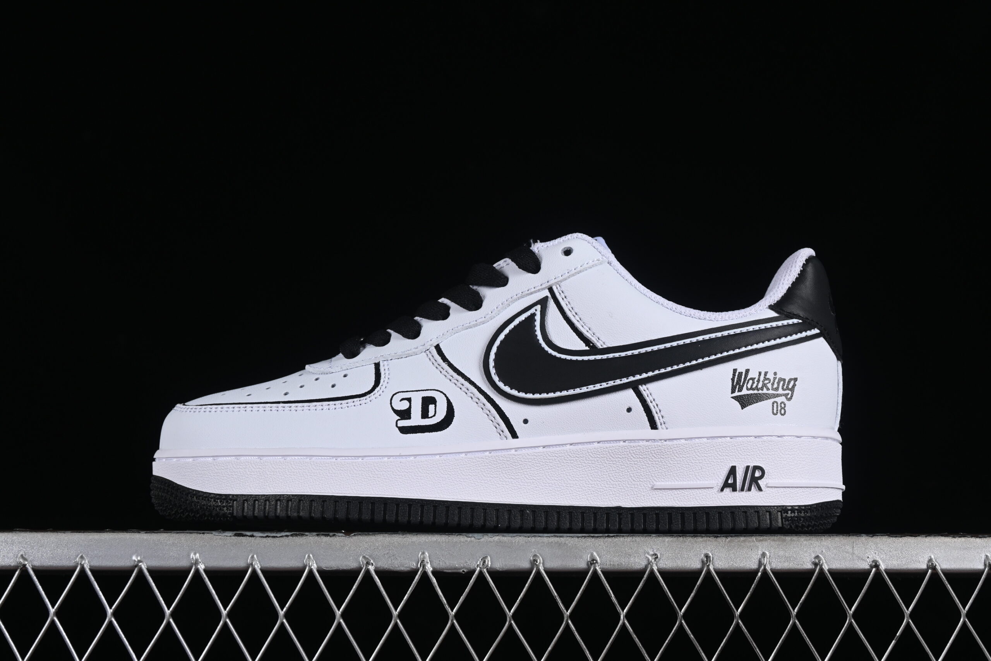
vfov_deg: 18.2
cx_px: 496
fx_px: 2065
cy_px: 330
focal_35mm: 75
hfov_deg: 27.0
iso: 160
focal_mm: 50
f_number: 8
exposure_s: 1/100
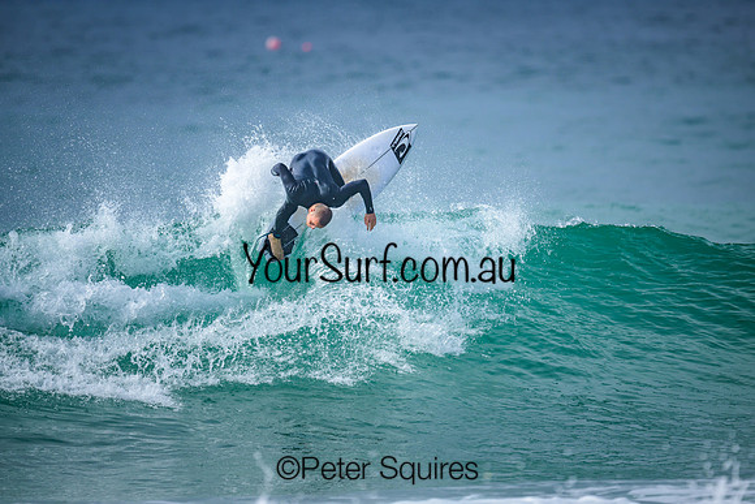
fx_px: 16781
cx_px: 378
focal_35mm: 800
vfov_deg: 1.7
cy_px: 252
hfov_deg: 2.6
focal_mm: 800
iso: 250
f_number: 6.3
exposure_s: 1/2000
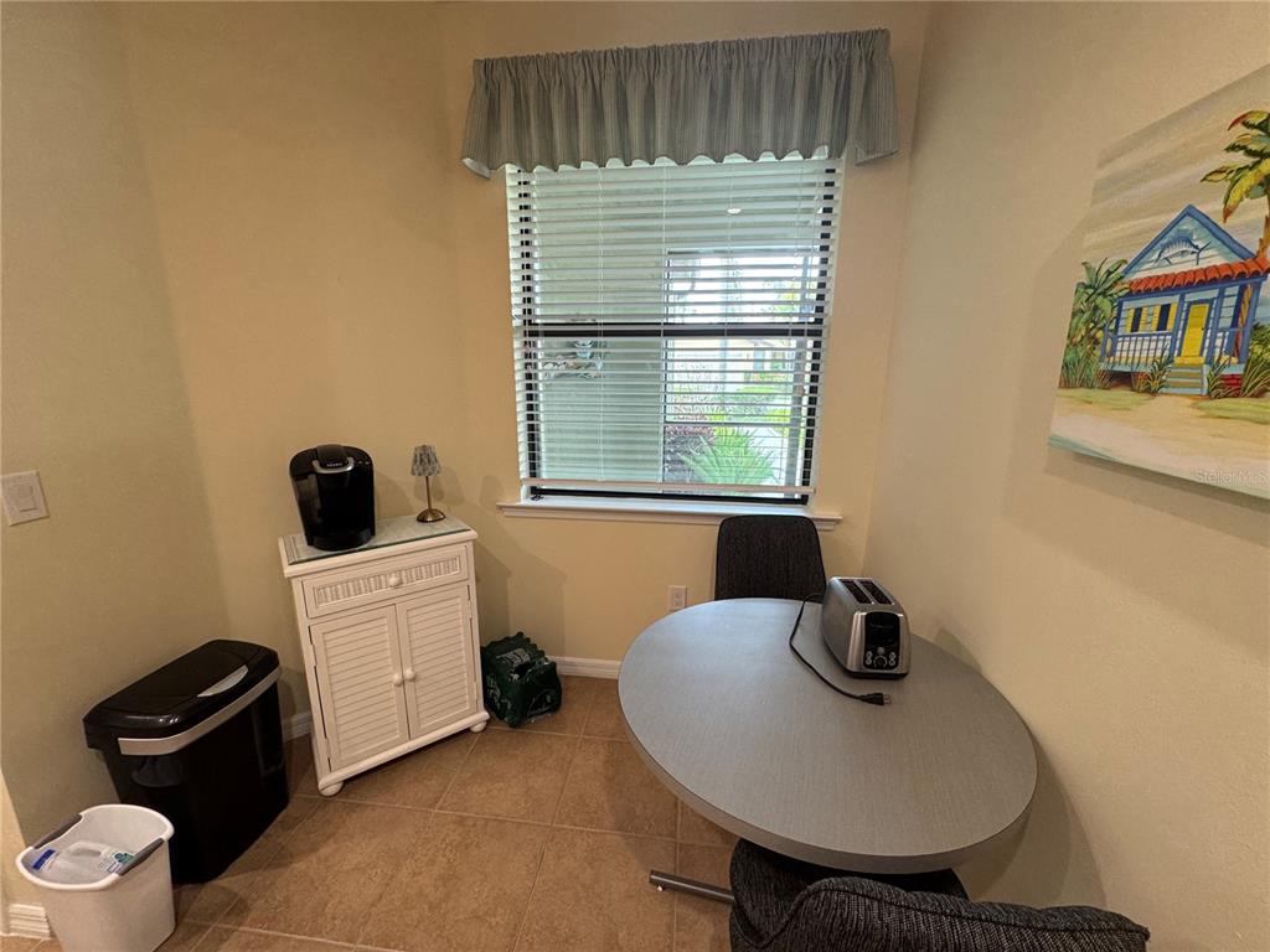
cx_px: 635
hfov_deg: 102.1
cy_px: 476
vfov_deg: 85.7
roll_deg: -0.3
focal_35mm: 14
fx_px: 514
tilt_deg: -12.7
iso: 160
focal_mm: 2.22
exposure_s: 1/60
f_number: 2.2
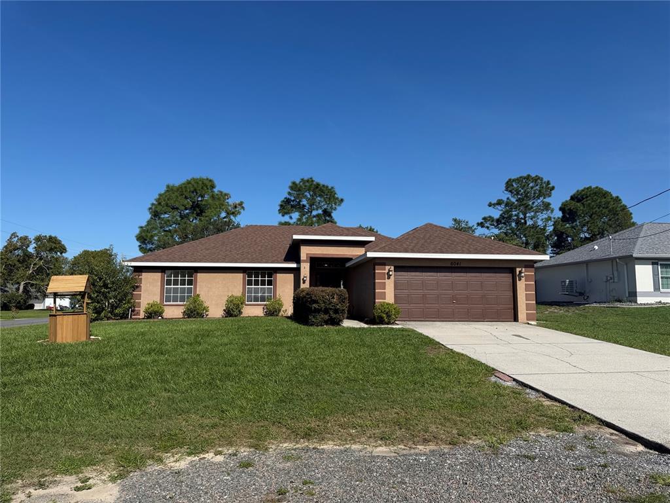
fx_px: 465
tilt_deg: +7.3
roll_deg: -0.8
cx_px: 335
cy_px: 252
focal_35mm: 24
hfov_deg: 71.6
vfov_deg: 56.8
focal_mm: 6.76
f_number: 1.78
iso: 80
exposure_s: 1/6173
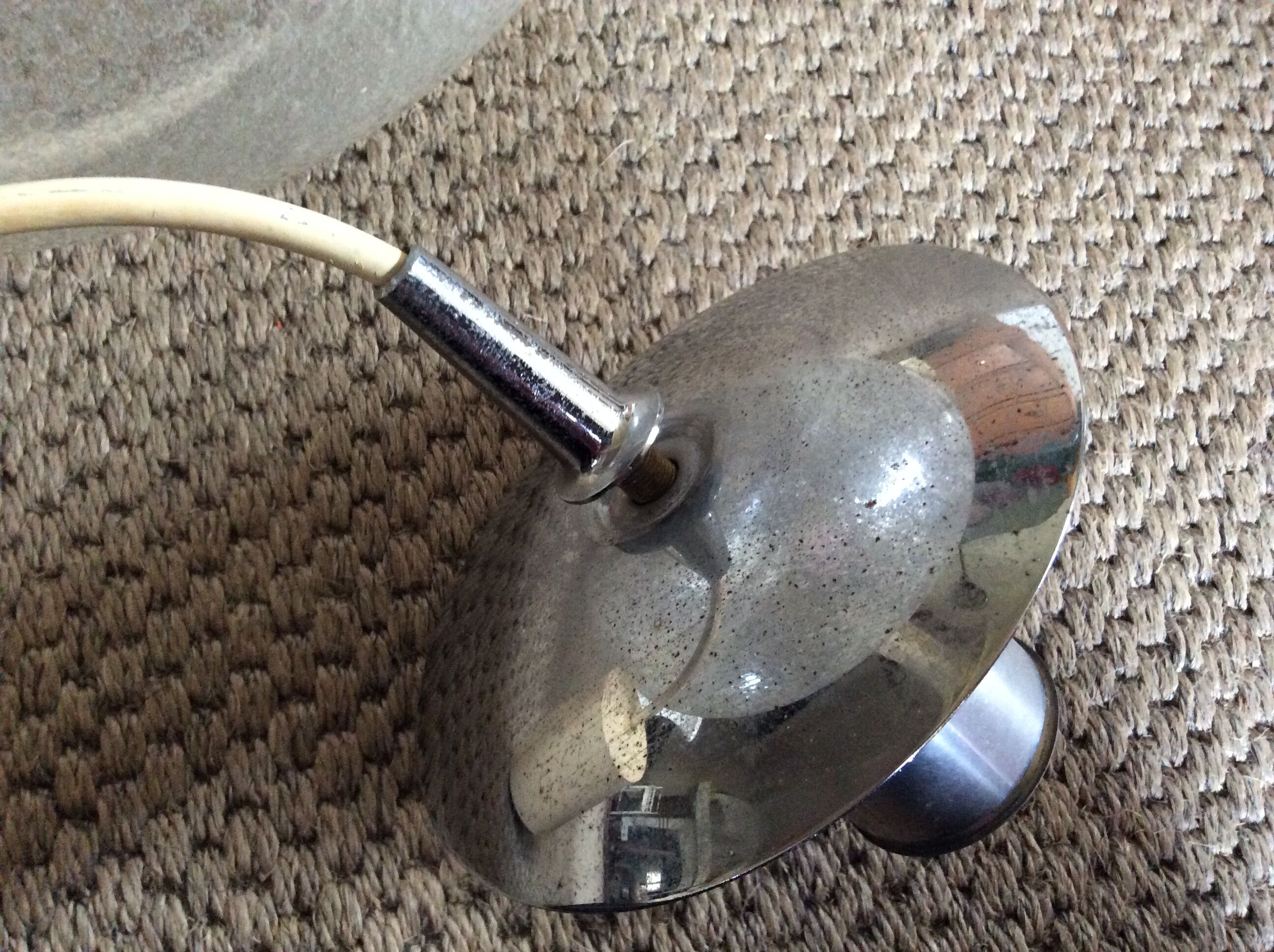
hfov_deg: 56.9
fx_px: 1176
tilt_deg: -72.2
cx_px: 637
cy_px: 476
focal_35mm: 32
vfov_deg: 44.1
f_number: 2.4
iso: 320
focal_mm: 3.3
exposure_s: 1/20
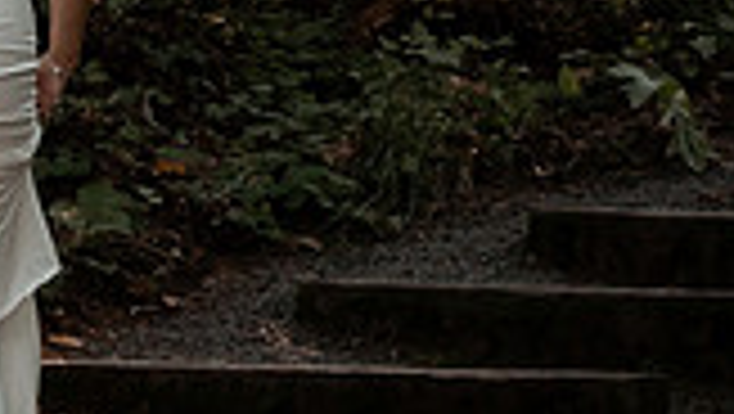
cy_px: -545
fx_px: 4909
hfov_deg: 8.5
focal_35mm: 252
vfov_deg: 4.7
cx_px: 893
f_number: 2.8
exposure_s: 1/250
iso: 160
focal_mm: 24
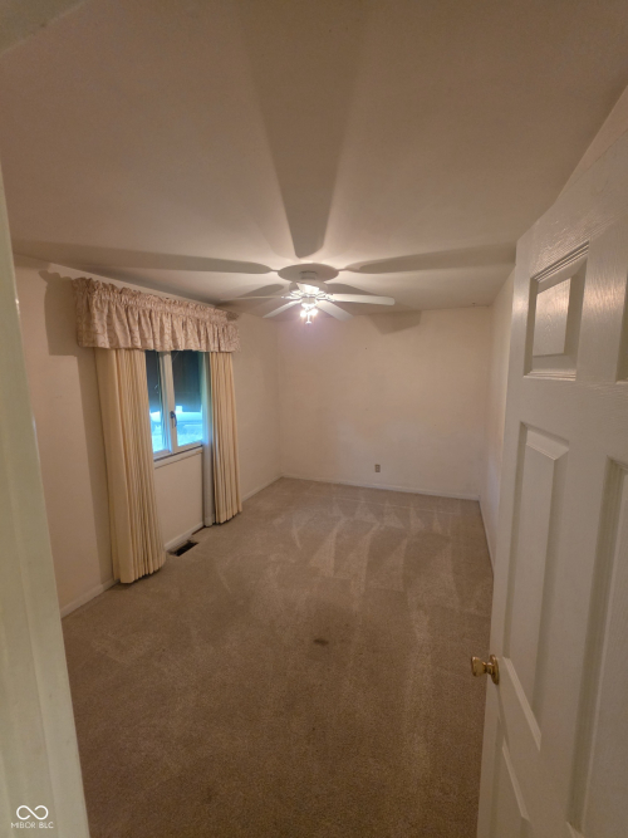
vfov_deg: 106.2
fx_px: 315
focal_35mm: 13
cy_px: 419
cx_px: 314
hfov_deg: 89.9
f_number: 1.9
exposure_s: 1/60
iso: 500
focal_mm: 2.2
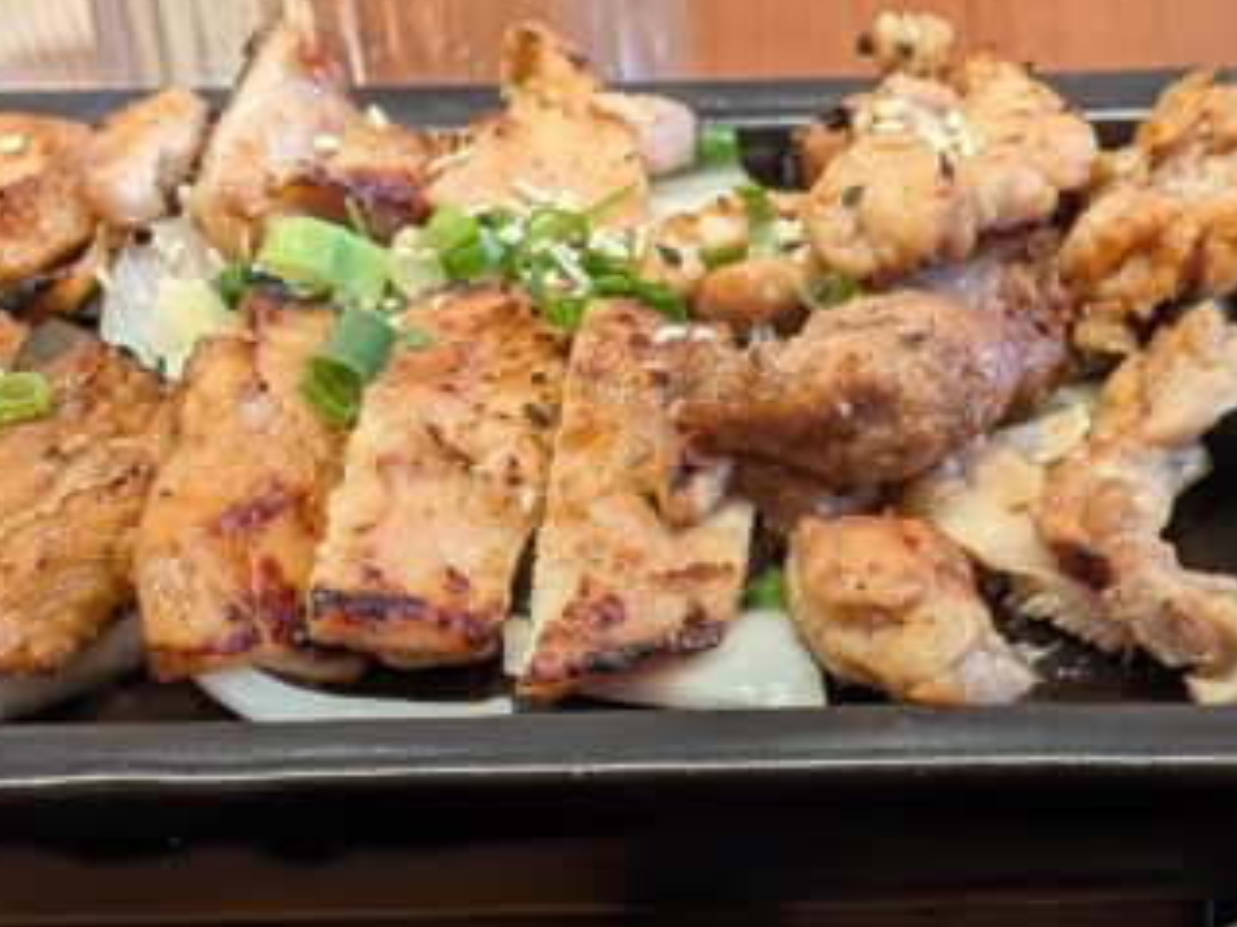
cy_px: 807
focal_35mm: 77
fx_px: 2751
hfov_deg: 25.2
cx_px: 841
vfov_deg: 18.8
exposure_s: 1/52.5
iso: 26
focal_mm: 4.53
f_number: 1.7
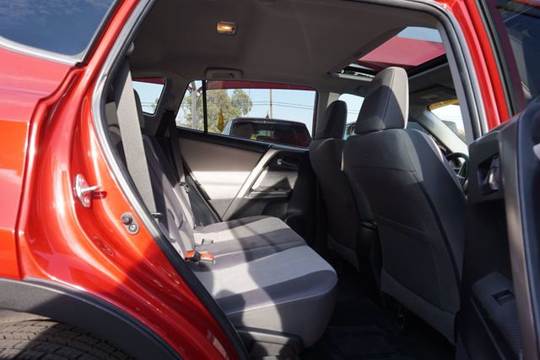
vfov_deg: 53.1
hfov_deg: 73.8
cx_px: 270
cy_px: 180
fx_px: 360
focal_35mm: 24
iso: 100
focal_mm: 16
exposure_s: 1/80
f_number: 5.6
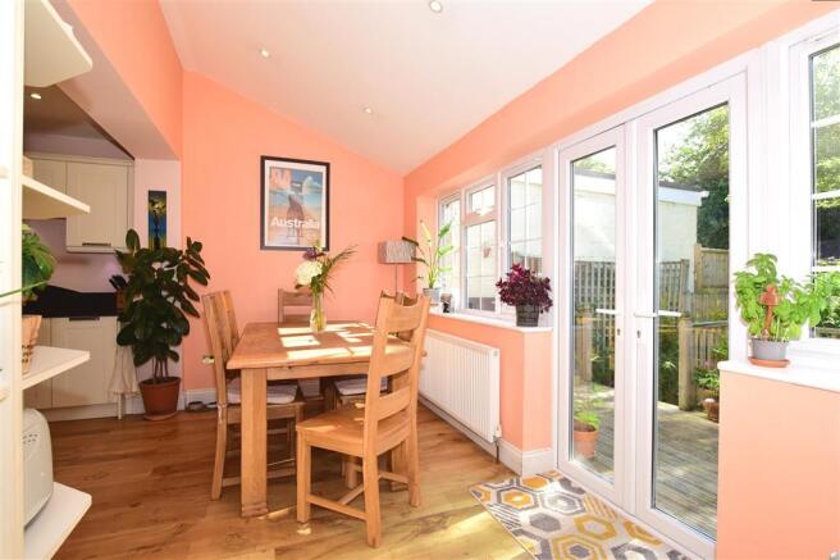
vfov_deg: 77.3
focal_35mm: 15
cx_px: 420
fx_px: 350
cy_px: 280
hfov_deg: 100.4
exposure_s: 1/160
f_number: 5.6
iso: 400
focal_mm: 10
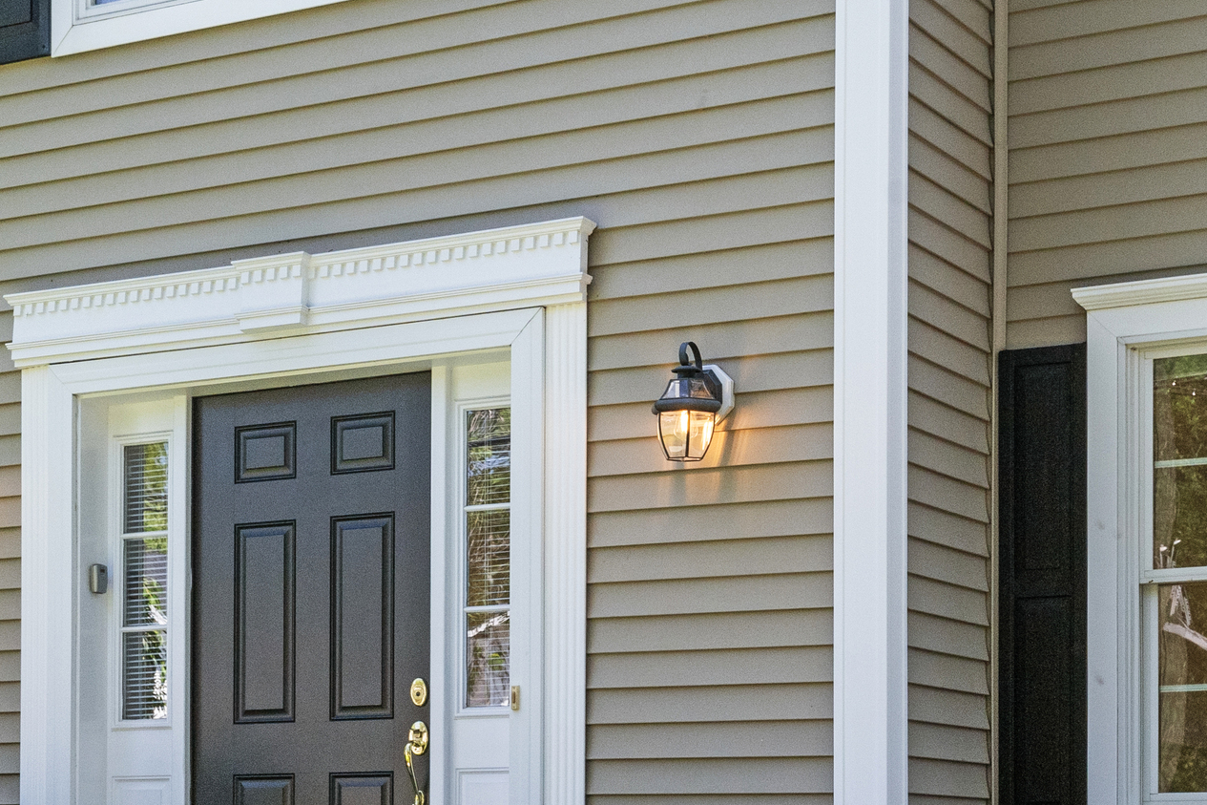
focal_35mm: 85
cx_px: 232
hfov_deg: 23.5
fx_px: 2849
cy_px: 793
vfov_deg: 15.8
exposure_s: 1/250
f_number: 7.1
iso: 2000
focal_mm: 35
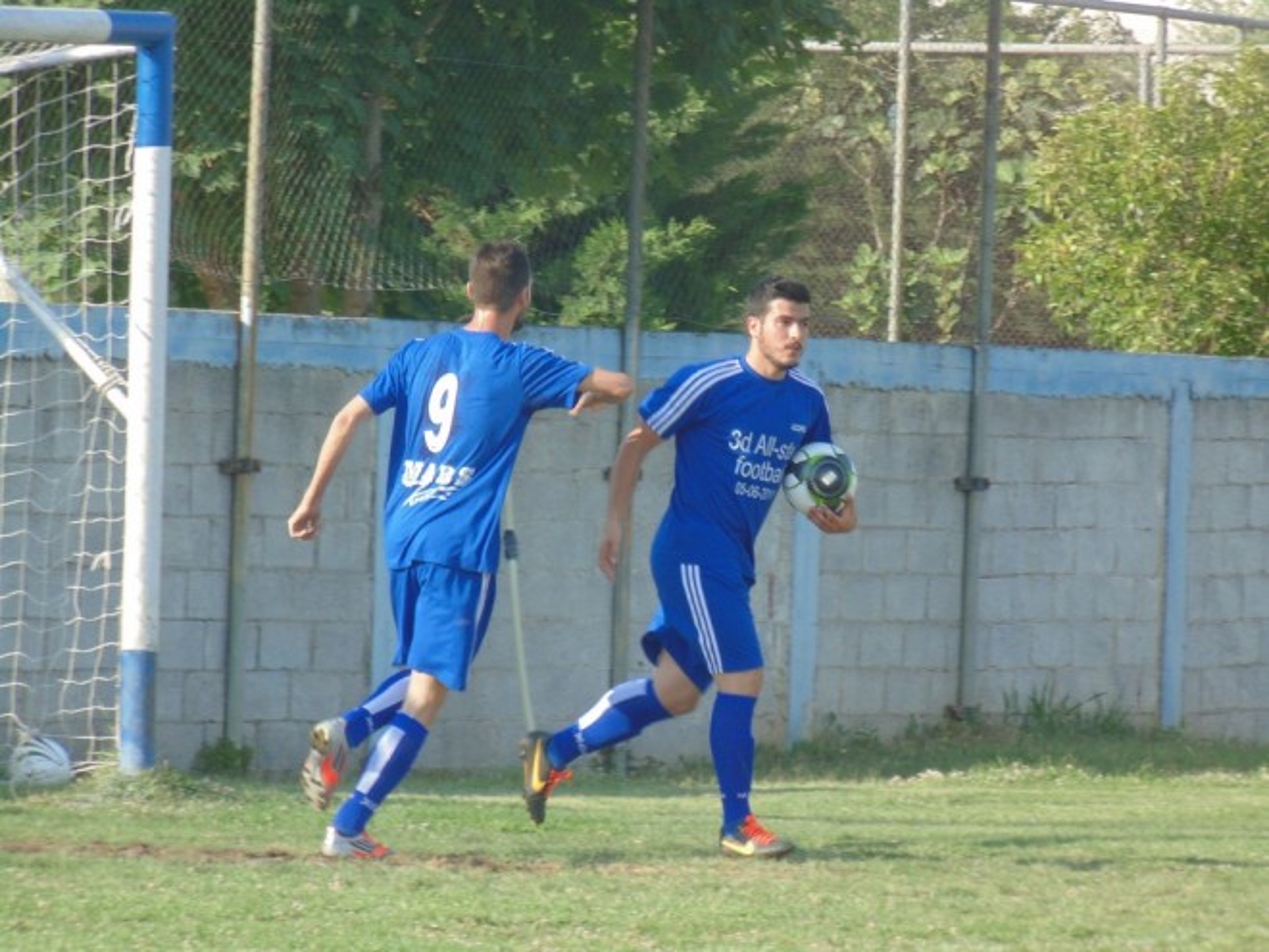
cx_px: 634
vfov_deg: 3.3
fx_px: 16313
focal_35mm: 445
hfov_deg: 4.5
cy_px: 476
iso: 80
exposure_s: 1/200
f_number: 6
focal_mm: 79.9
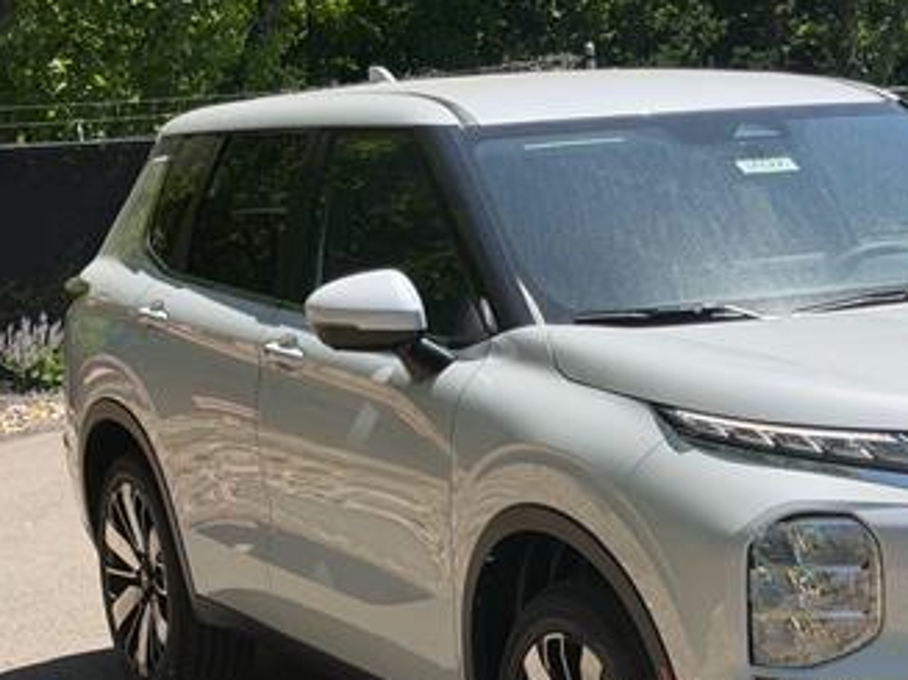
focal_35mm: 94
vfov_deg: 15.7
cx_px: 725
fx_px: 2465
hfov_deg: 20.6
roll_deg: -0.6
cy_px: 477
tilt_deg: -7.0
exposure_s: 1/4878
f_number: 1.78
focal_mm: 6.76
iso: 100
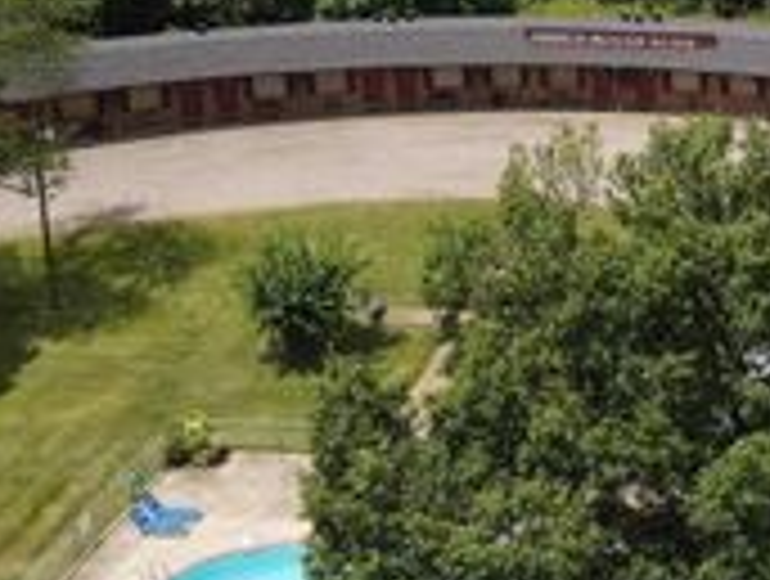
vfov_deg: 20.8
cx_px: 865
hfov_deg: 25.5
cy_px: 92
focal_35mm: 70
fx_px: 1560
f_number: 2.8
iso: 100
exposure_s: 1/640
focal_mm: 4.5
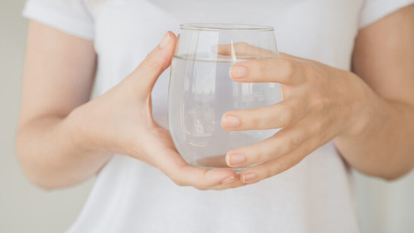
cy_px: 105
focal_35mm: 70
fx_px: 768
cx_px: 215
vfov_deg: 17.2
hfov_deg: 30.2
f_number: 4.5
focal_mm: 58
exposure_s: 1/160
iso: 125
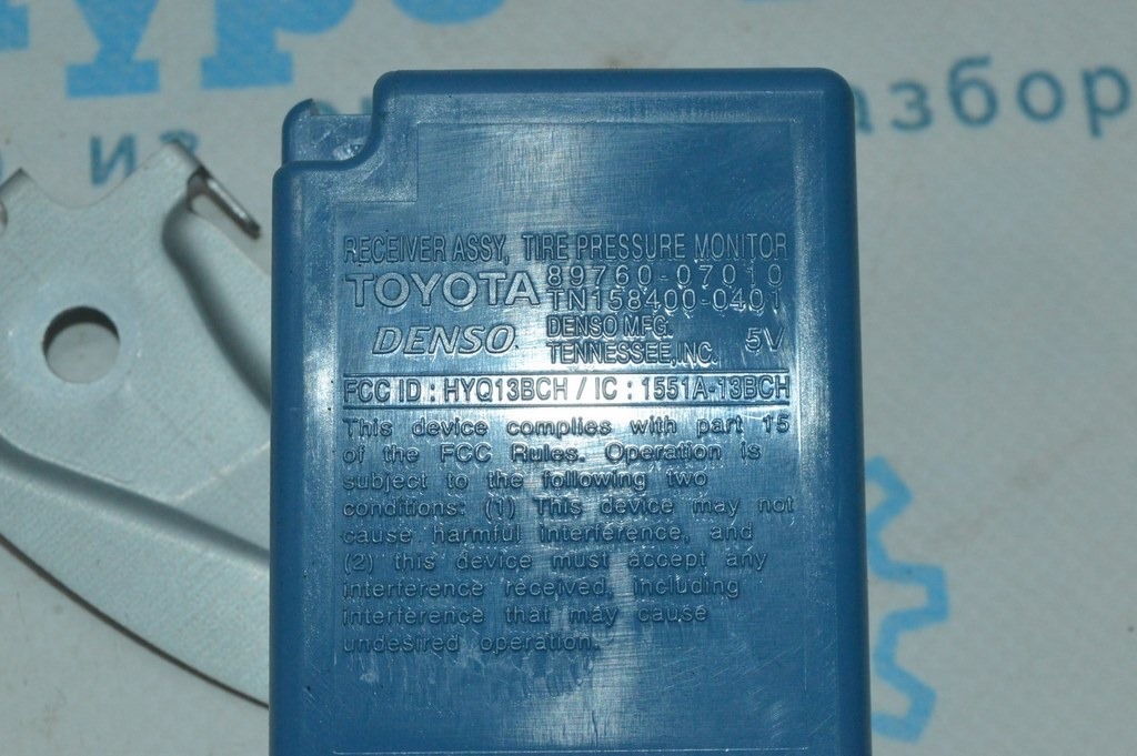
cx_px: 568
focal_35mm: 82
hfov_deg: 24.6
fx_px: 2603
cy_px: 378
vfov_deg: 16.5
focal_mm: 55
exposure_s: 1/200
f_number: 16
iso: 2500
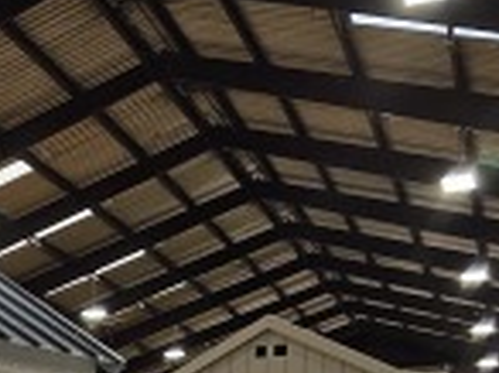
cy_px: 664
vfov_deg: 13.2
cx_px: -472
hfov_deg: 15.8
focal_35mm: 101
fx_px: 1454
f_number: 1.7
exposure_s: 1/120
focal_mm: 6.3
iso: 200
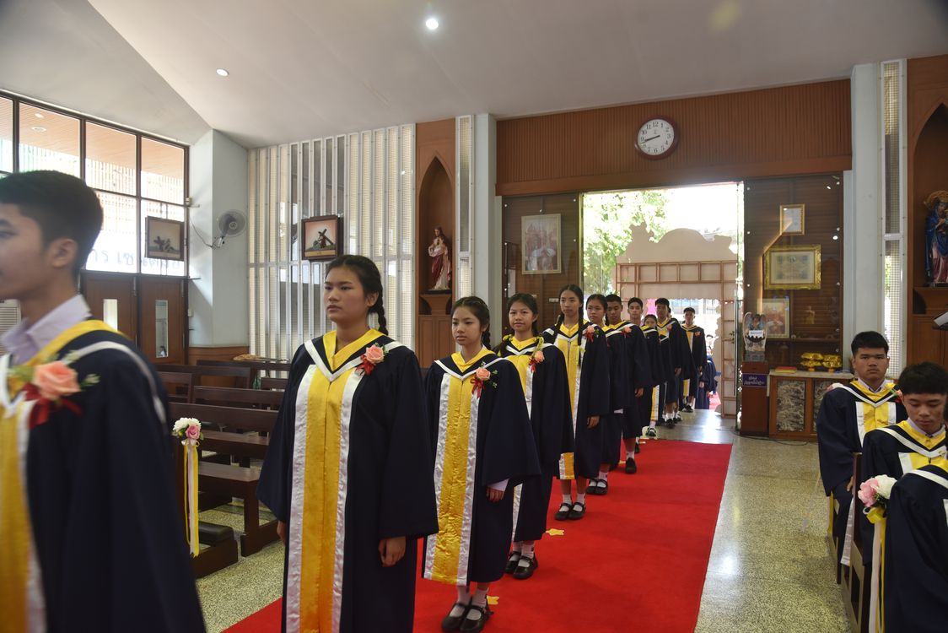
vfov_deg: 53.2
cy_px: 316
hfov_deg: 73.7
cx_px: 474
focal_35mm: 24
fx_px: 632
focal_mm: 24
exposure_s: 1/40
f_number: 4
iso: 500
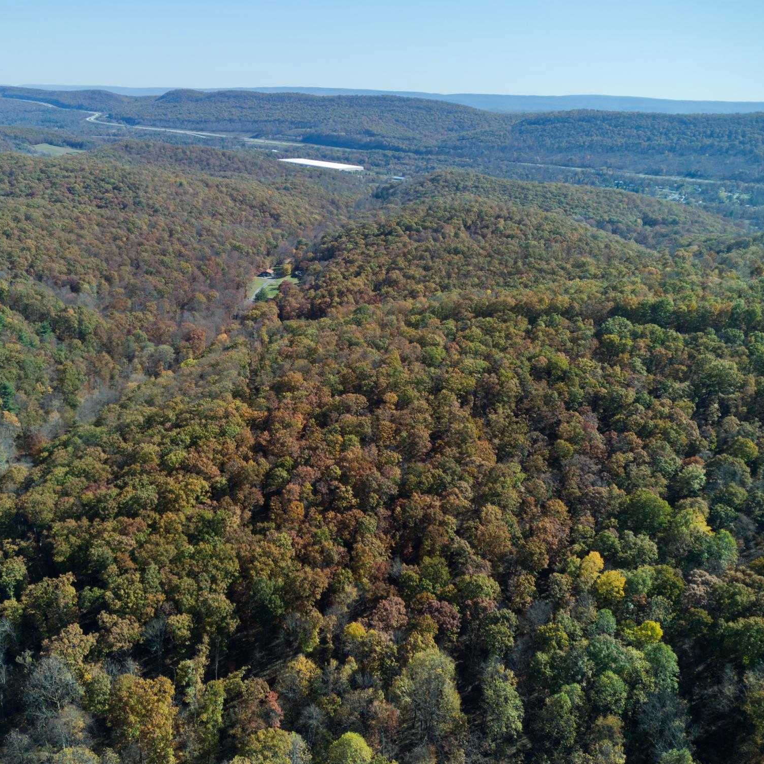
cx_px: 301
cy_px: 381
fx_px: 724
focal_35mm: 29
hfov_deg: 55.2
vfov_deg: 55.6
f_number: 1.7
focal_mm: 6.7
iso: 100
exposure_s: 1/1600
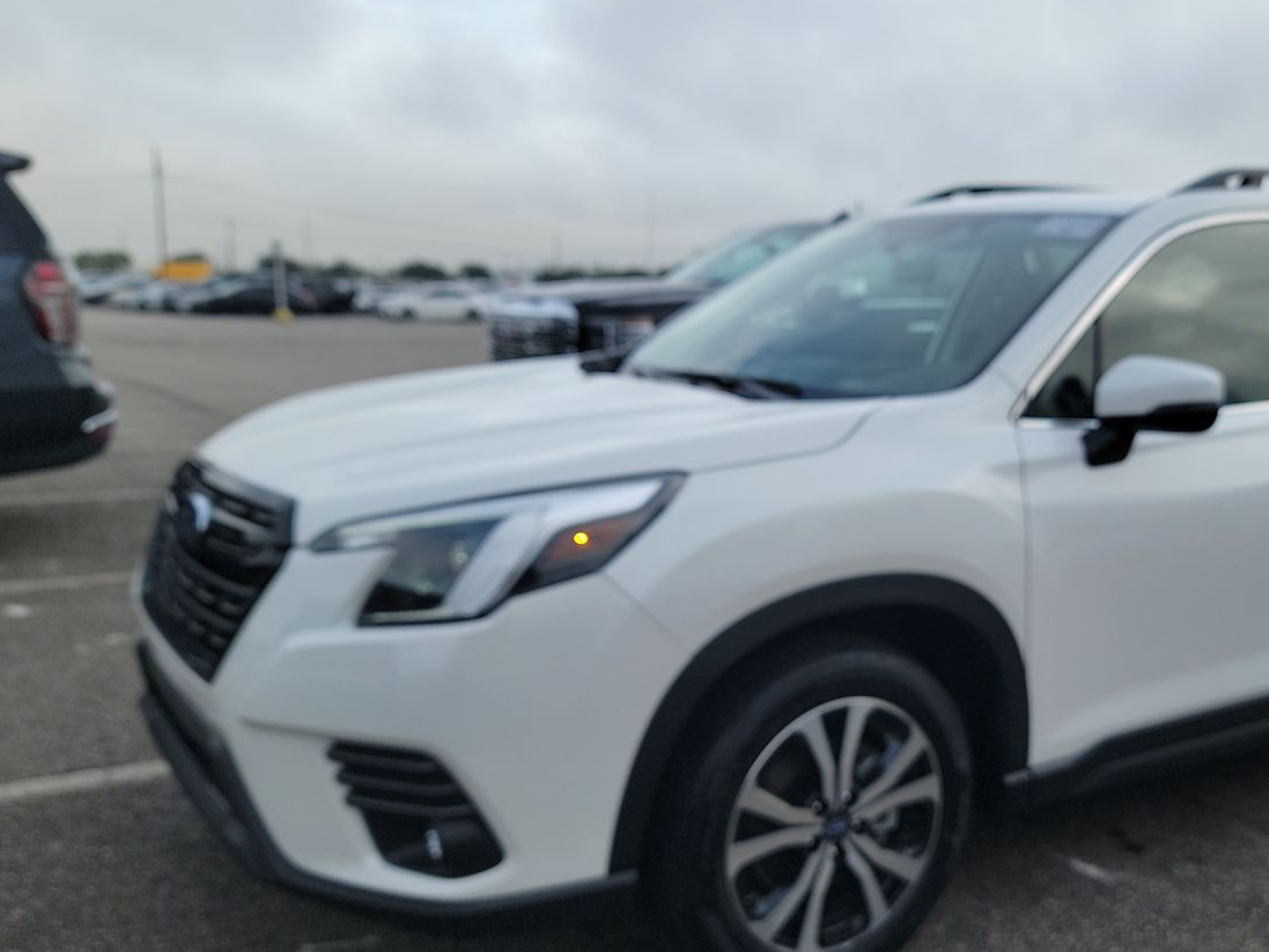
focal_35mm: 35
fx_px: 1283
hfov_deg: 51.3
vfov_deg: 40.7
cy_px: 514
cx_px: 883
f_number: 1.8
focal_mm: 6.7
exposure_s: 1/327
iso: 50
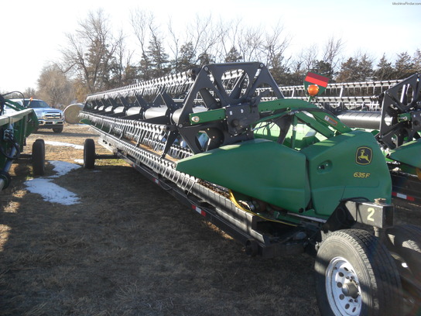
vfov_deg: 40.7
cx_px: 210
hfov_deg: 52.6
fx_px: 426
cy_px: 158
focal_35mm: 35
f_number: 3
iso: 80
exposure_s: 1/350
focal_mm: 6.3
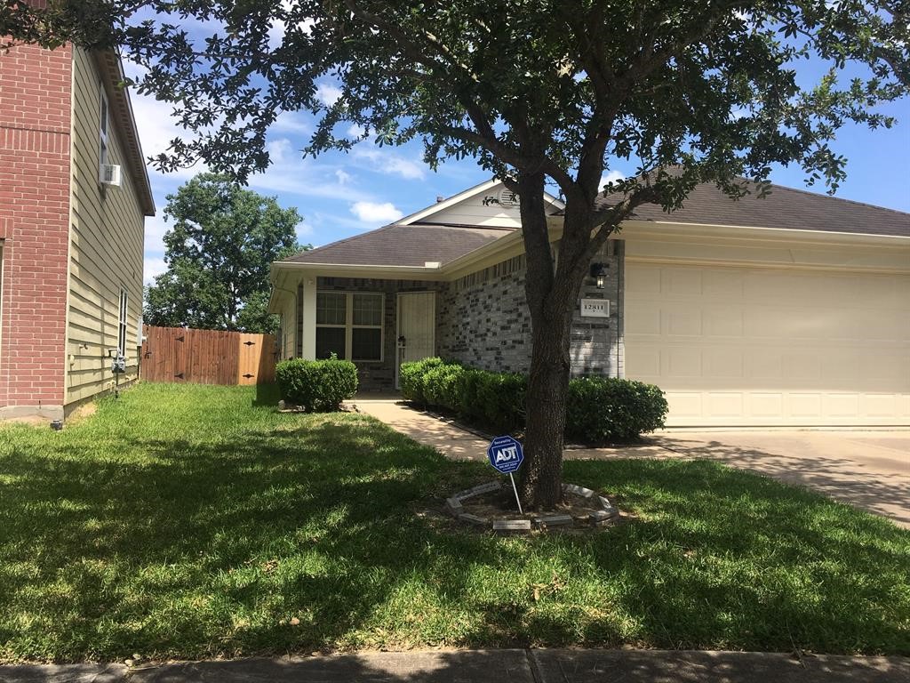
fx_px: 762
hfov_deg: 61.7
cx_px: 455
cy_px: 342
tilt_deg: +2.5
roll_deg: -0.4
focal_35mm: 29
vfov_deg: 48.2
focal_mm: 4.15
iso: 25
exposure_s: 1/1241
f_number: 2.2
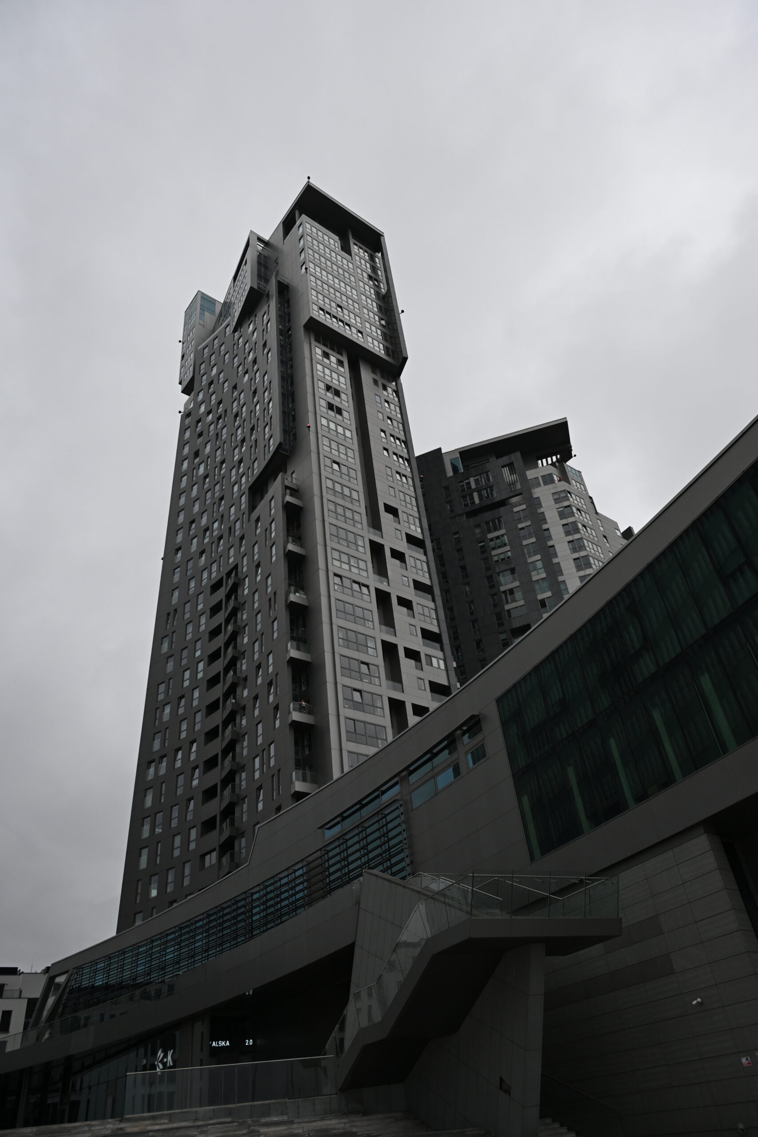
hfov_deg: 53.1
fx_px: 758
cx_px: 379
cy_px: 568
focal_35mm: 24
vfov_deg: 73.7
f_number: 5.6
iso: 400
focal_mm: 24
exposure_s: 1/320
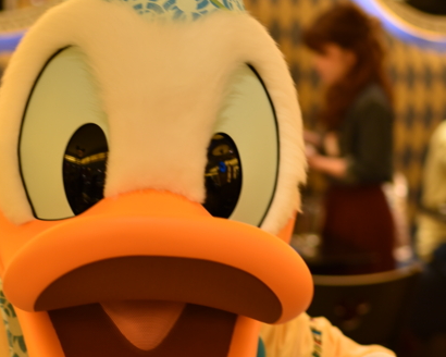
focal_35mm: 82
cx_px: 153
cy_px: 368
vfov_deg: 18.2
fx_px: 1082
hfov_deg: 23.2
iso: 250
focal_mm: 35
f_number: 2
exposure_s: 1/40
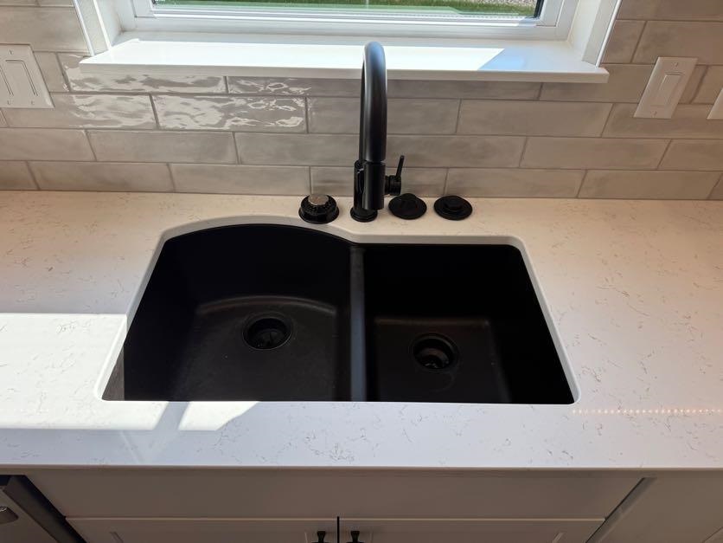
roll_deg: -2.0
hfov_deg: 71.6
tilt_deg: -43.2
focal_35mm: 24
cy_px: 272
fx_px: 501
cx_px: 362
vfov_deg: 56.8
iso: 80
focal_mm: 6.76
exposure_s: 1/473
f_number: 1.78
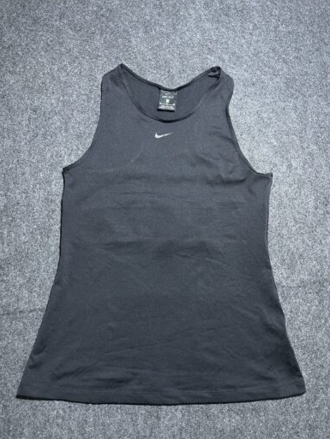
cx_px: 166
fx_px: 343
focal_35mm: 27
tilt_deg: -50.4
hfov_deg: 51.4
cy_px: 225
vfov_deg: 65.3
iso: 200
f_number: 1.6
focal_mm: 4.2
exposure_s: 1/50
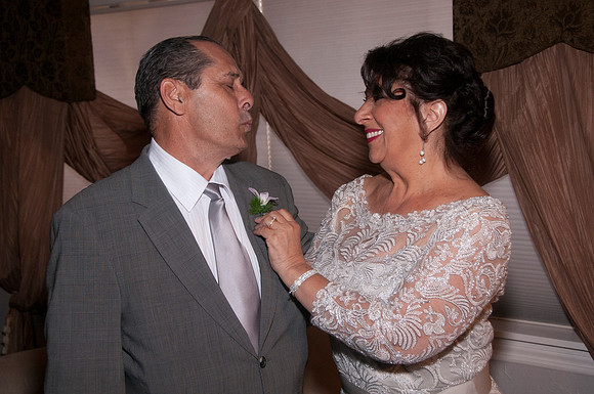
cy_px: 197
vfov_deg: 26.4
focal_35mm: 51
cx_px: 297
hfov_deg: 38.9
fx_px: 840
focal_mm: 34
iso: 400
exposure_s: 1/60
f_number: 5.6
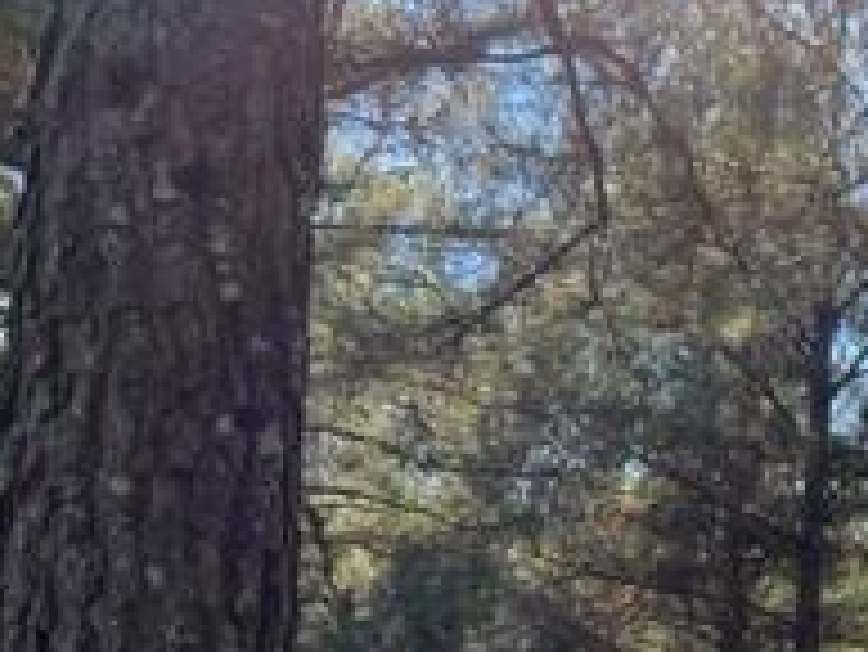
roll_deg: -1.3
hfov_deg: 19.0
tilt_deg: +5.8
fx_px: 2158
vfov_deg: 16.4
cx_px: 1412
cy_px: 805
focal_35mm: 86
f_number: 1.5
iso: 50
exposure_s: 1/1488
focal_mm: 5.7
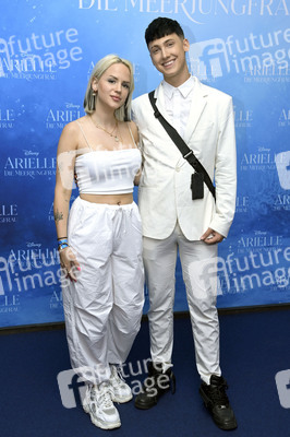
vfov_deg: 38.2
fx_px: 629
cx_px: 145
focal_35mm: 52
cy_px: 218
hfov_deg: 25.9
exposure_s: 1/200
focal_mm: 52
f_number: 7.1
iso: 2000
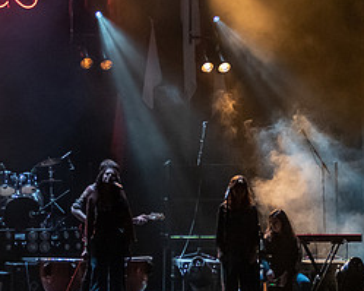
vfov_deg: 13.2
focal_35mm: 117
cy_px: 112
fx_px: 1260
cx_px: 94
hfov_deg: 16.4
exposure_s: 1/125
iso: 2500
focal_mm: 38
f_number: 2.8
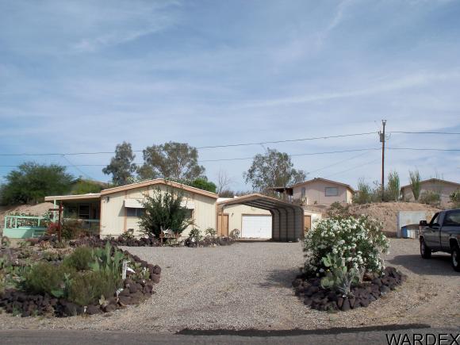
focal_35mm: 35
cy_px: 172
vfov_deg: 40.7
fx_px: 465
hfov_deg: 52.6
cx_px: 230
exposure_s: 1/640
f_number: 5.5
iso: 80
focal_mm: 6.3
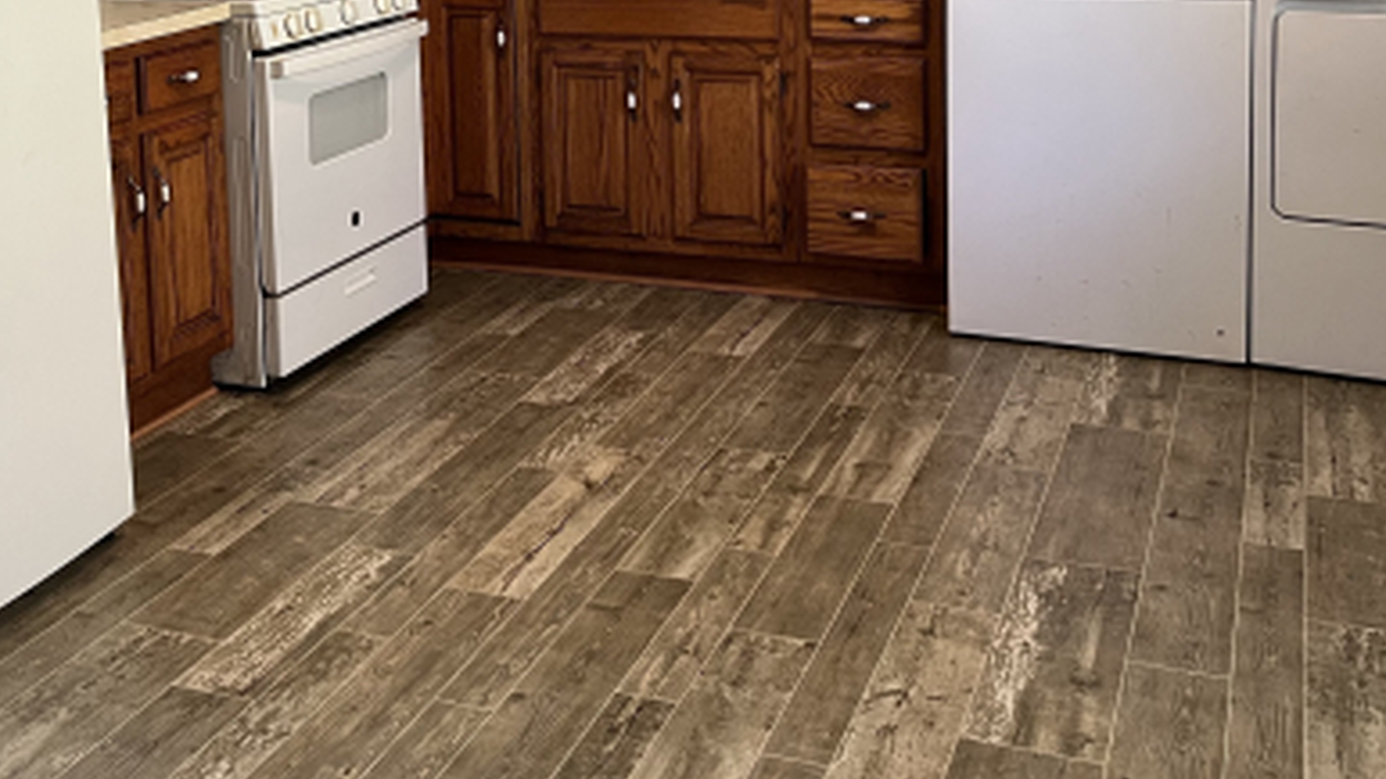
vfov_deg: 23.2
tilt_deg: -6.4
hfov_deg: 41.8
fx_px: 1801
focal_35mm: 49
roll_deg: +1.9
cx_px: 526
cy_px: -39
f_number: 1.5
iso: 125
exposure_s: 1/60
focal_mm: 5.7
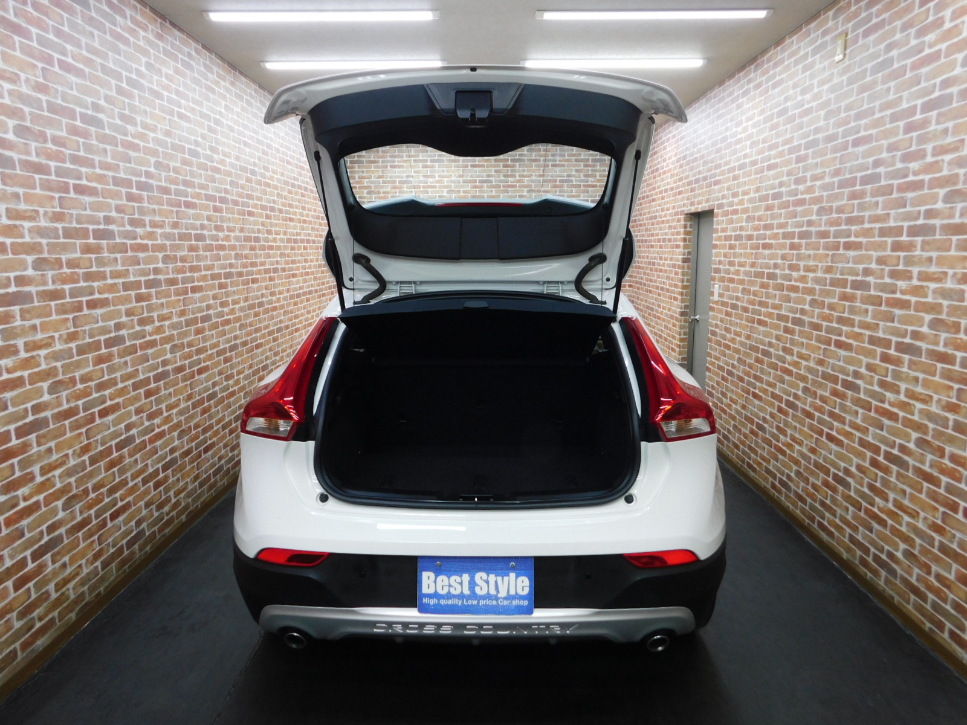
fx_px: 643
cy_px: 362
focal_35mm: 23
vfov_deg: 58.9
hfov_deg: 73.9
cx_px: 484
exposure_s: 1/30
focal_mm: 4
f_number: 3
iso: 180
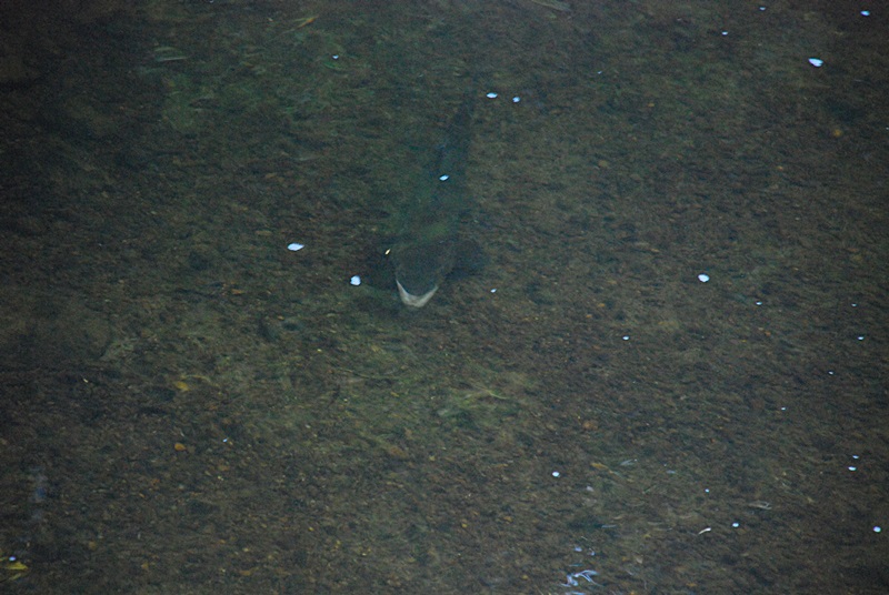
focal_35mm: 202
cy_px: 298
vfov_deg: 6.8
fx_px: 5008
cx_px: 444
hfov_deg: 10.1
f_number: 5.6
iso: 1600
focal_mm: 135
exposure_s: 1/25
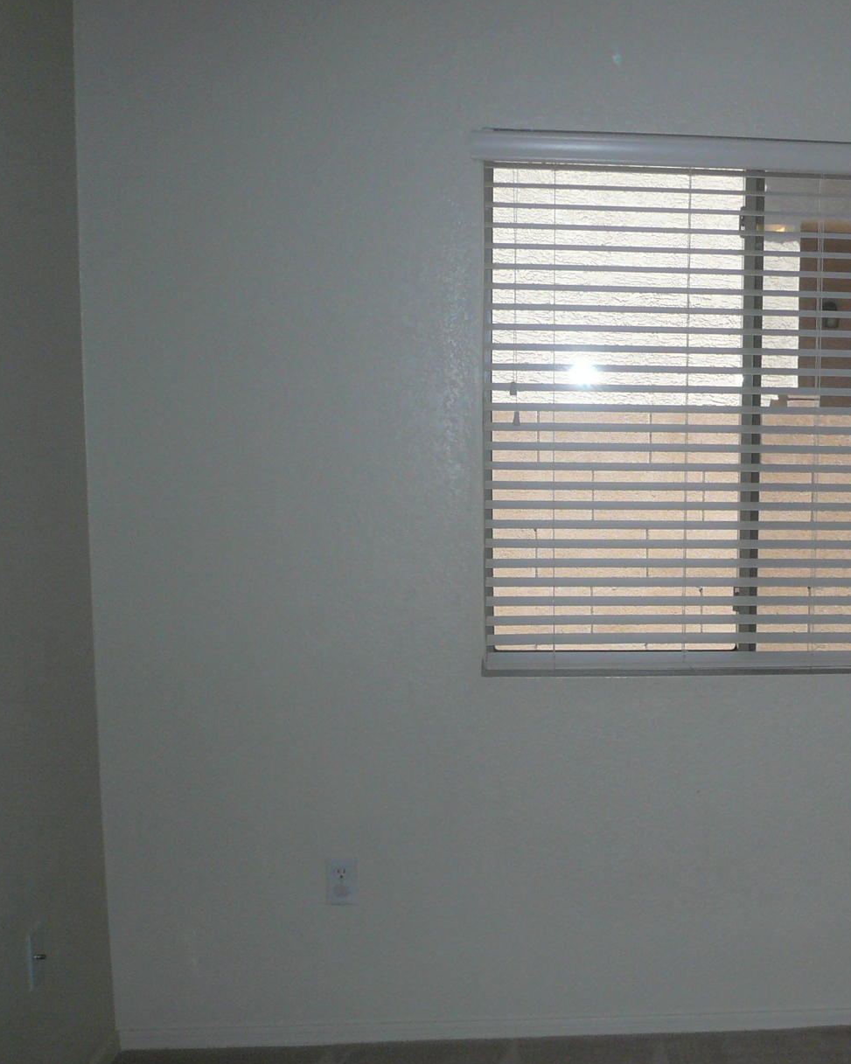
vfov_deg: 40.2
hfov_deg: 30.9
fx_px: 1449
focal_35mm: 46
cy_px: 621
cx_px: 807
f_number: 2.8
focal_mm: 4.6
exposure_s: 1/500
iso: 100
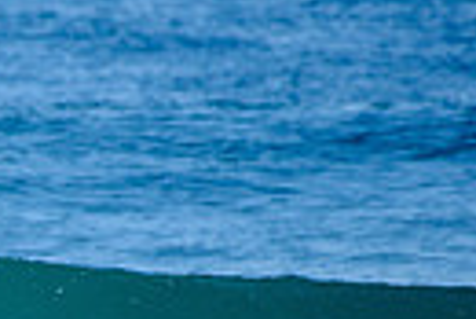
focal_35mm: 2227
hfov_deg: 0.9
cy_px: 552
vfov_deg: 0.6
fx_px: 29478
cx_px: -542
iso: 200
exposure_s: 1/1600
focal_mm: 500
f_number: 5.6
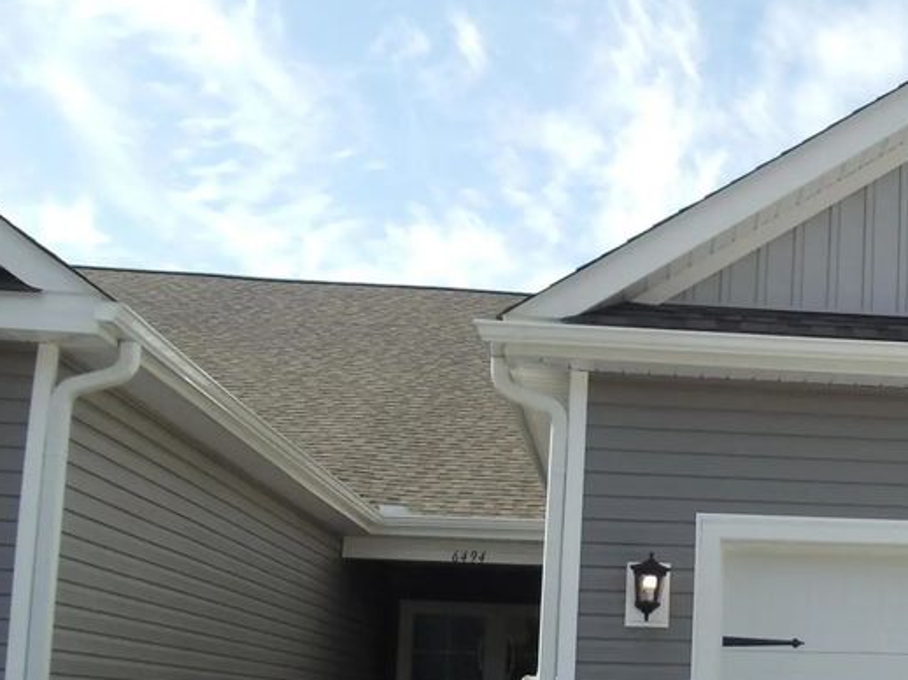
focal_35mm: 87
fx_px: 2281
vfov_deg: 16.9
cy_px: 494
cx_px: 889
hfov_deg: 21.8
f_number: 7.1
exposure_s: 1/125
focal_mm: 6
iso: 80
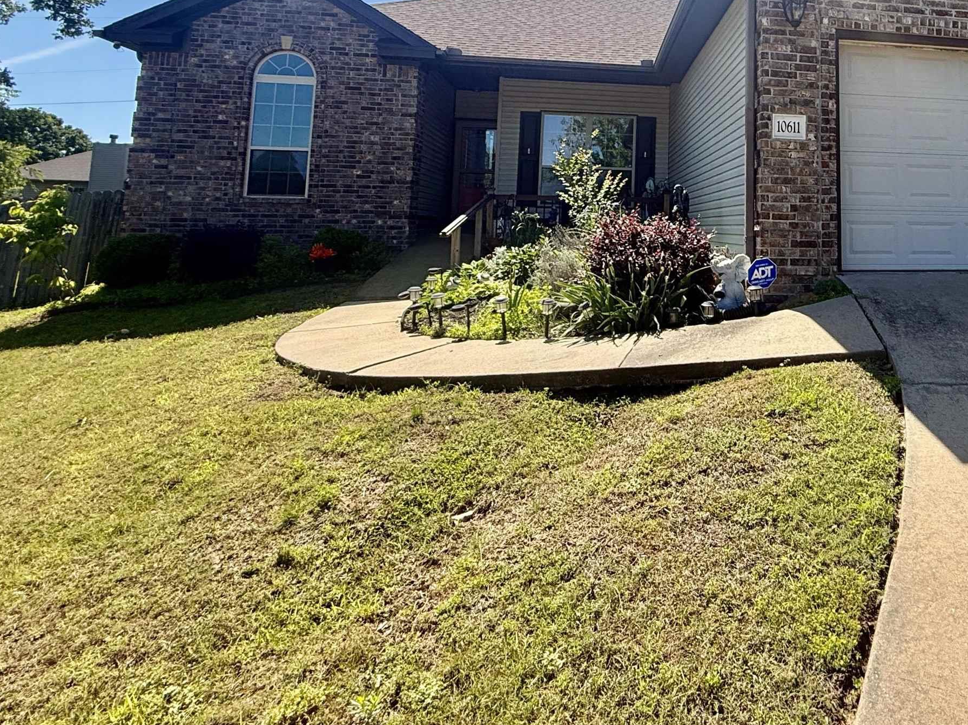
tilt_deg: +7.9
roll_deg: -3.1
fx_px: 671
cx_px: 740
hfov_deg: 66.6
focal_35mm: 24
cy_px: 150
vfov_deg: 53.2
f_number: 2.2
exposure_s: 1/1534
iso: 64
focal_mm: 2.22
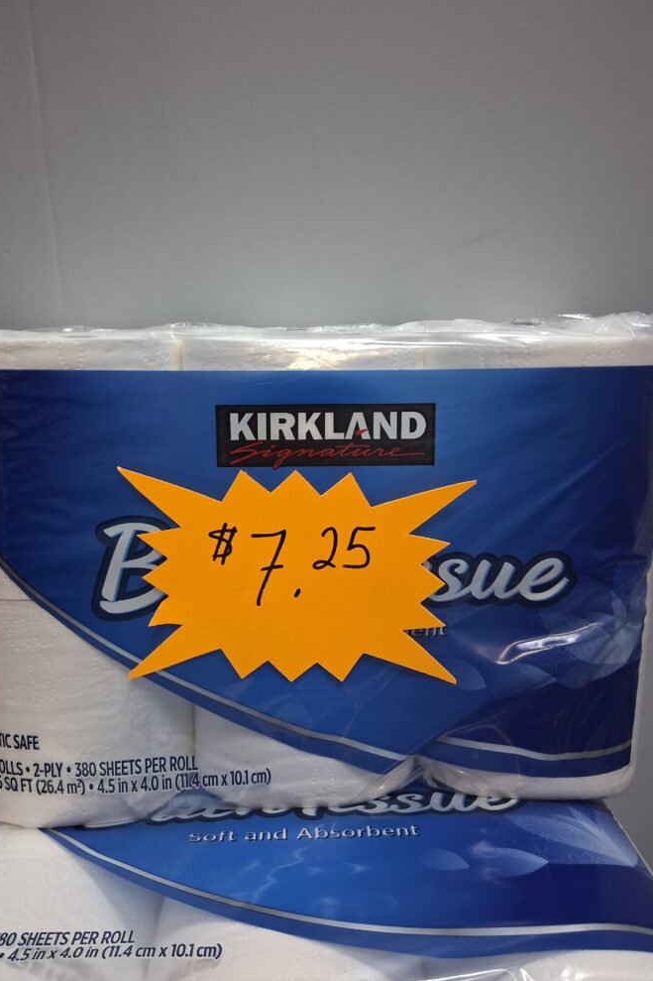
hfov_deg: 46.4
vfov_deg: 65.5
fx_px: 762
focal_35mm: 28
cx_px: 304
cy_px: 475
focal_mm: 3.98
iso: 500
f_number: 1.8
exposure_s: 1/60
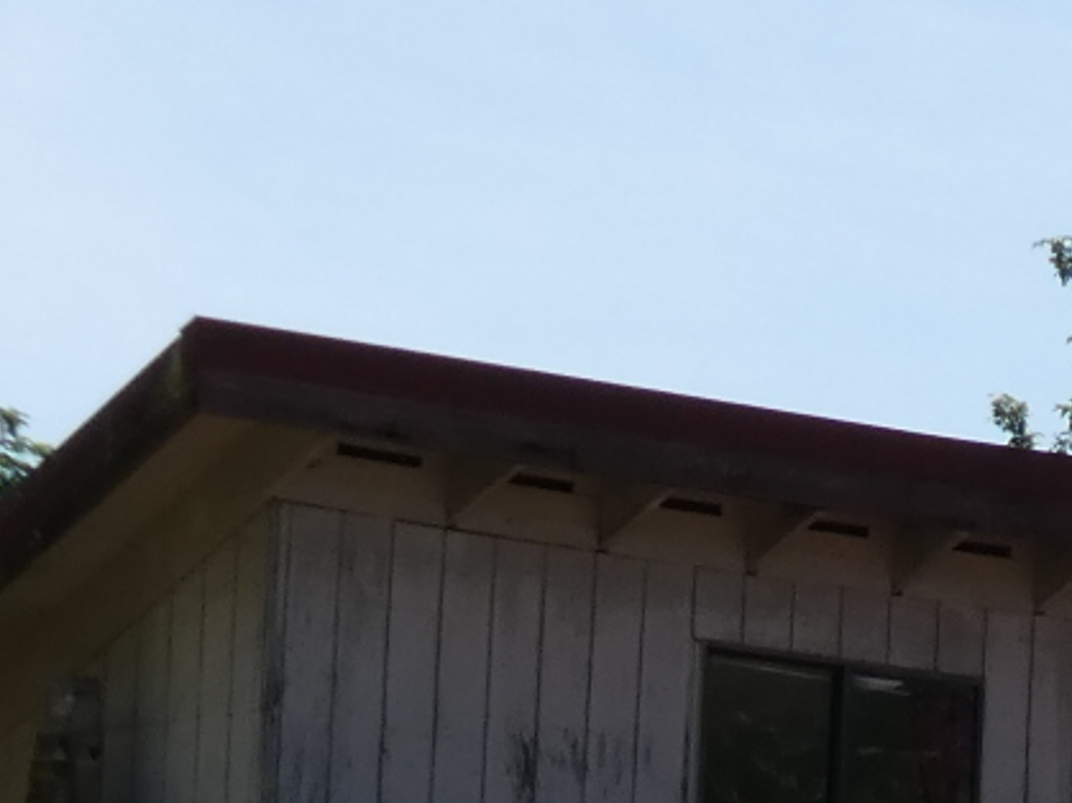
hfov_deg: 4.9
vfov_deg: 3.7
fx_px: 12415
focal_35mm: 401
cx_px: 1571
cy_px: 1675
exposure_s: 1/500
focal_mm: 12.5
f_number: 4.5
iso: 80
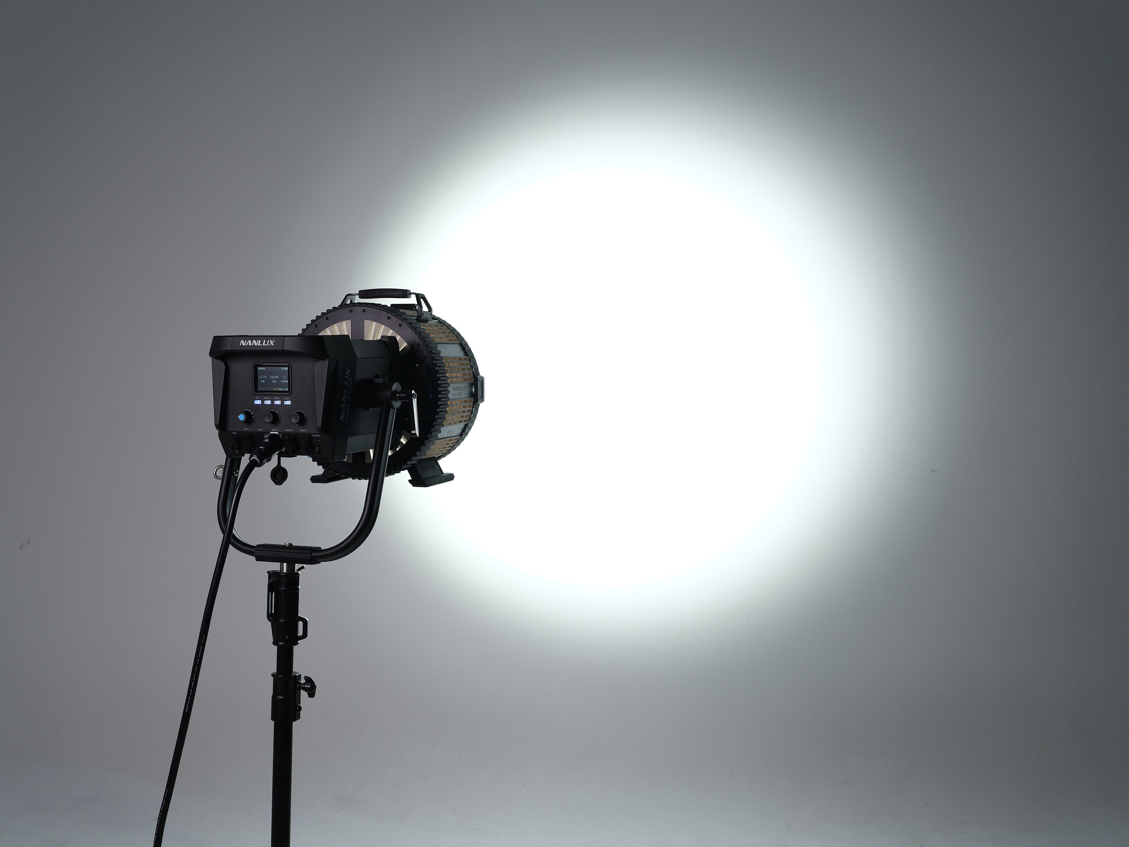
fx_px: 1174
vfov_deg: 39.7
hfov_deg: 51.4
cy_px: 424
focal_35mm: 36
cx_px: 564
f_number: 7.1
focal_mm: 45
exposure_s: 1/60
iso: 1250
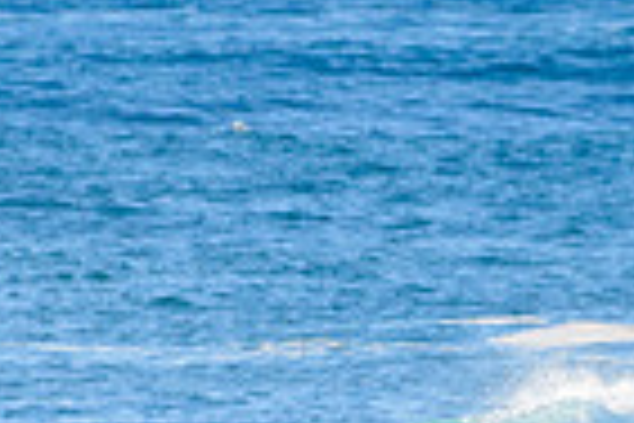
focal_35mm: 2517
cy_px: 522
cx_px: 772
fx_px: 44324
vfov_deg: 0.5
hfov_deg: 0.8
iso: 320
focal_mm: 500
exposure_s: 1/2000
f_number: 5.6
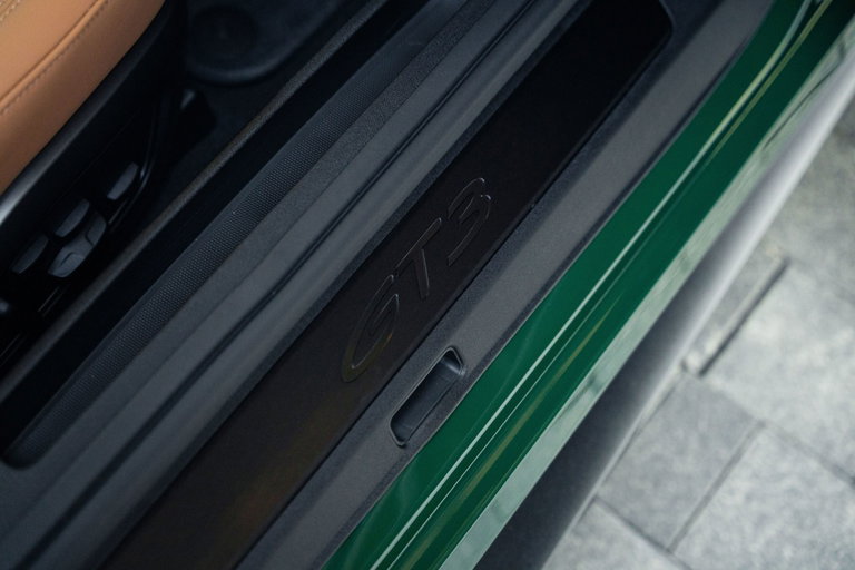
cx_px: 428
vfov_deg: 19.5
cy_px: 285
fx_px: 1662
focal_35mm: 70
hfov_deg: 28.8
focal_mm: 70
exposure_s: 1/250
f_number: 2.8
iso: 3200
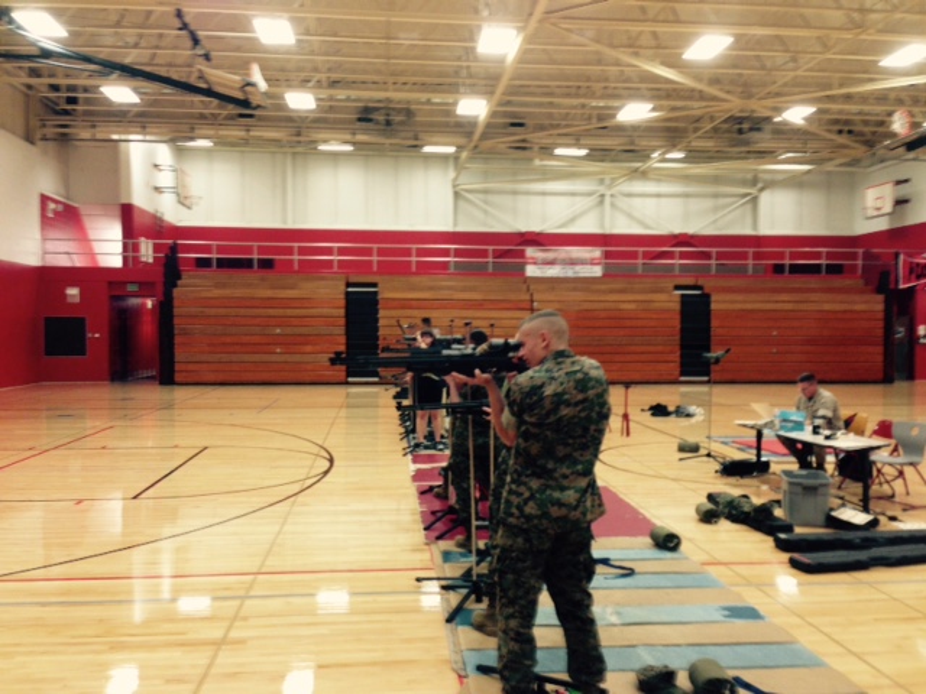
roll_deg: -1.1
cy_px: 347
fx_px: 883
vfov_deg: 42.9
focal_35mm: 33
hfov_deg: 55.4
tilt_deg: +0.0
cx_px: 463
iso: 80
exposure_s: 1/20
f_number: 2.4
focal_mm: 4.12
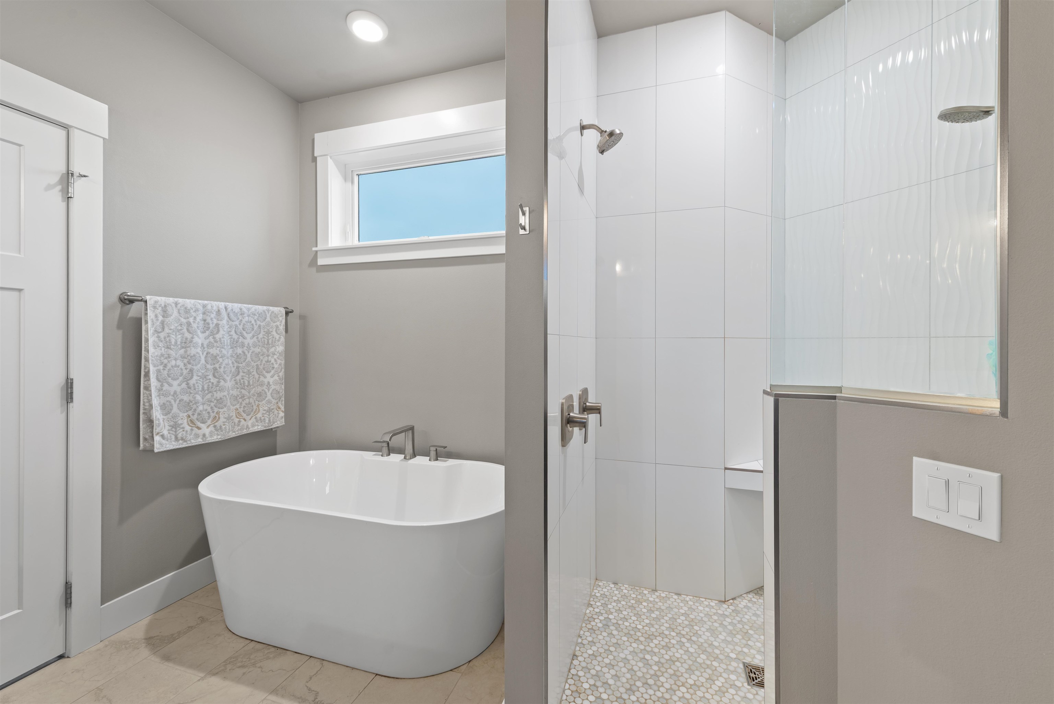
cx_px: 527
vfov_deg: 81.2
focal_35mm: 14
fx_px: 410
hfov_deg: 104.2
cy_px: 352
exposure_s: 2
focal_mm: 14
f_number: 8
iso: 100
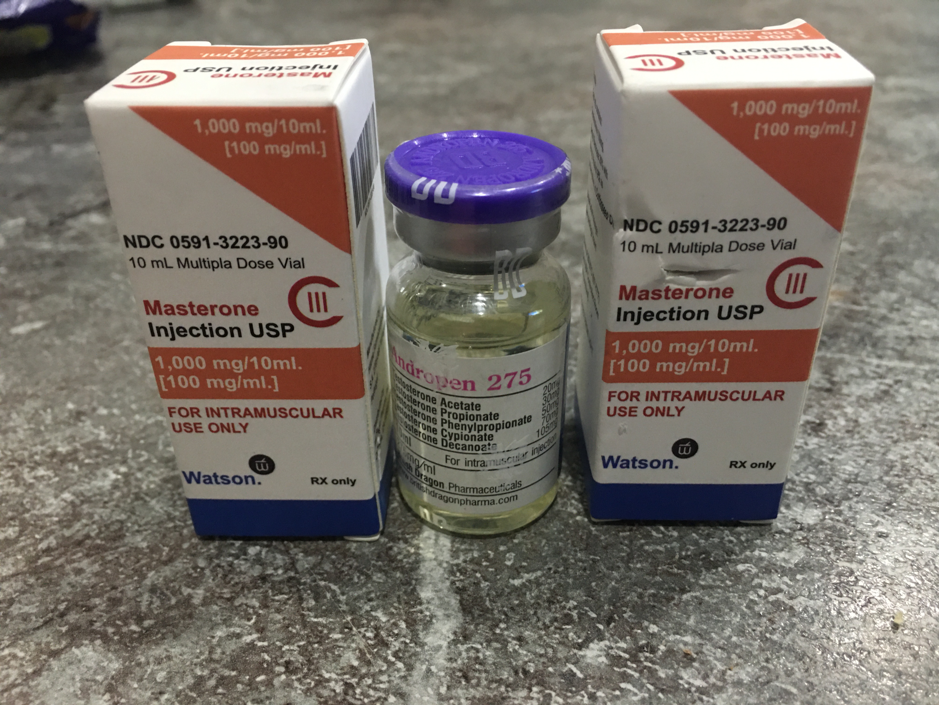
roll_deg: +2.1
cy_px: 352
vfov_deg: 48.2
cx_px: 470
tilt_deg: -32.4
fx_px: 787
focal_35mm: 29
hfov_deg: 61.7
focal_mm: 4.15
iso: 100
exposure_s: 1/10
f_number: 2.2
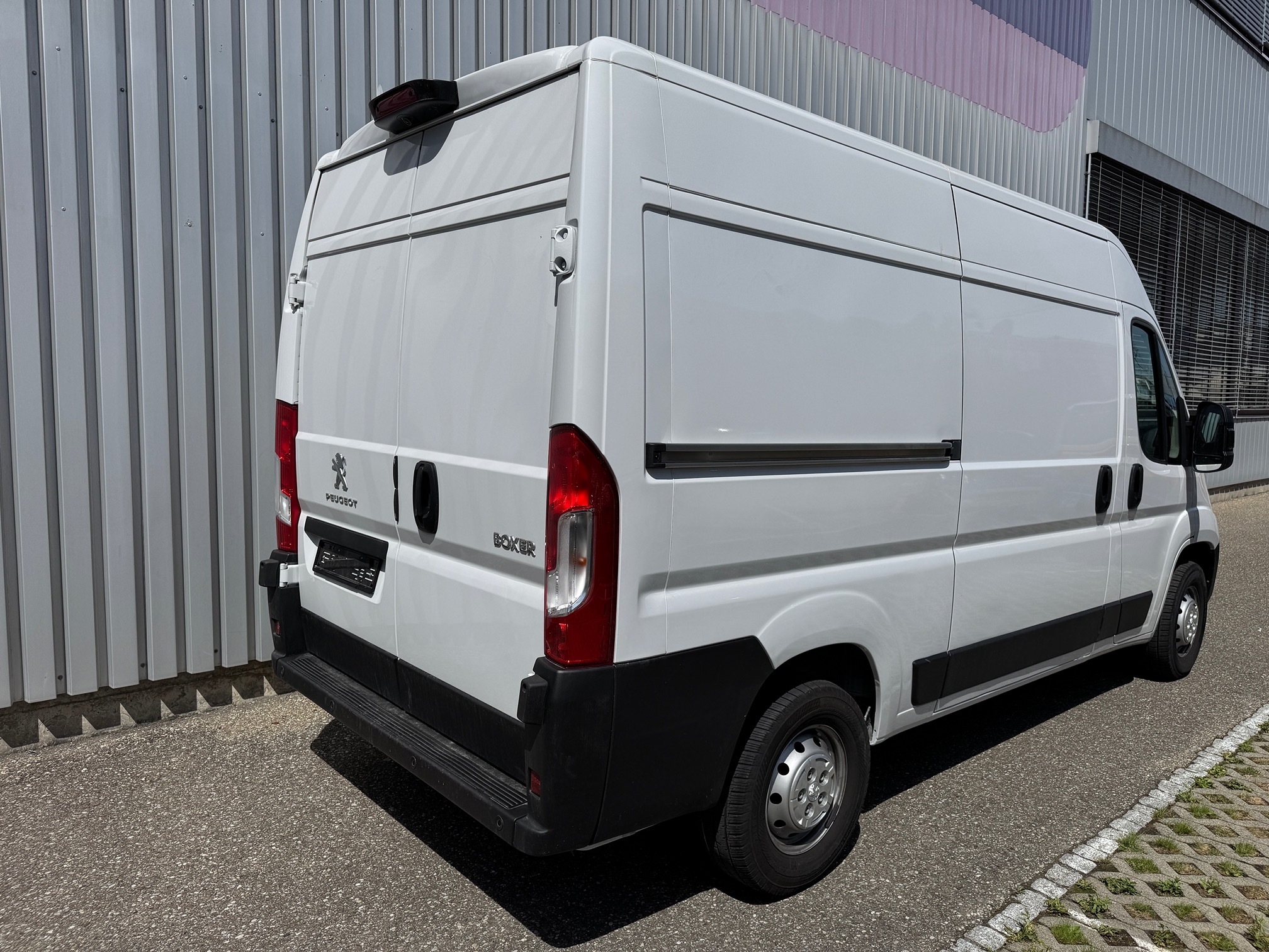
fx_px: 880
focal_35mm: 24
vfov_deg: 56.8
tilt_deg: -5.1
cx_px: 634
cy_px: 476
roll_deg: -0.2
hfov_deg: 71.6
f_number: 1.78
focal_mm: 6.76
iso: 80
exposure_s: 1/10417
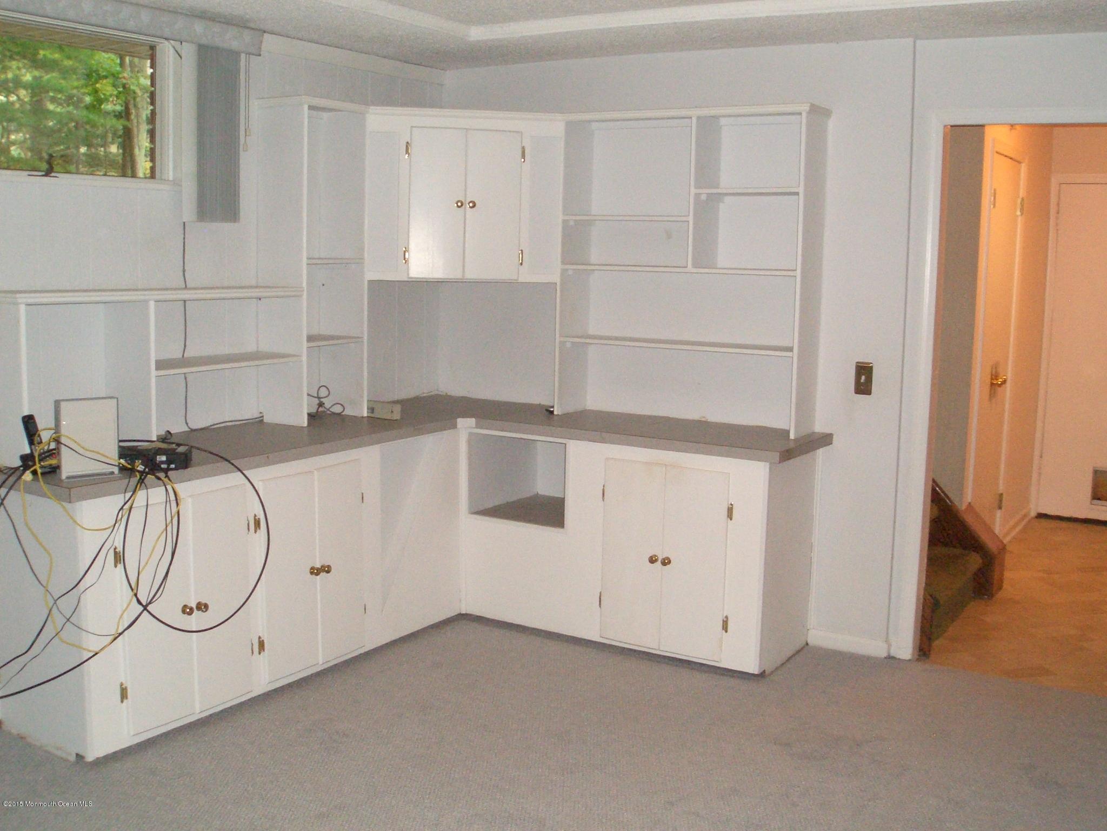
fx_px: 1151
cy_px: 416
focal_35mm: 36
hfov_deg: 51.4
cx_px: 554
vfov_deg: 39.7
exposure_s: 1/40
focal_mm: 4.8
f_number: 4
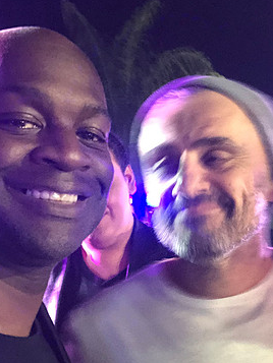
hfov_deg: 28.0
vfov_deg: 36.7
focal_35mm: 52
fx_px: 546
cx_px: 167
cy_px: 206
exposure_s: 1/15
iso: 640
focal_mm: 2.87
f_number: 2.2
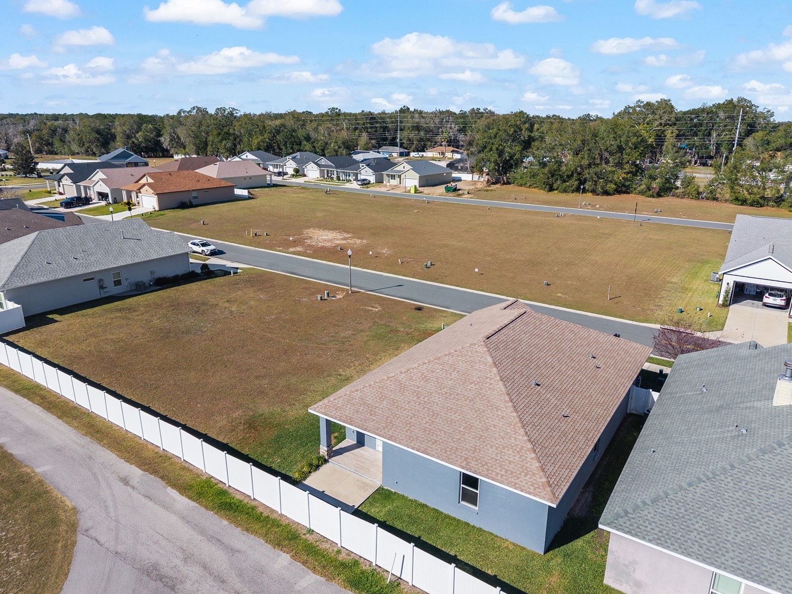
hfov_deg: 69.4
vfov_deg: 54.9
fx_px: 572
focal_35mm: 25
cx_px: 408
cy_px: 294
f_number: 1.8
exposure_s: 1/5000
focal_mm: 8.67
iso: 170
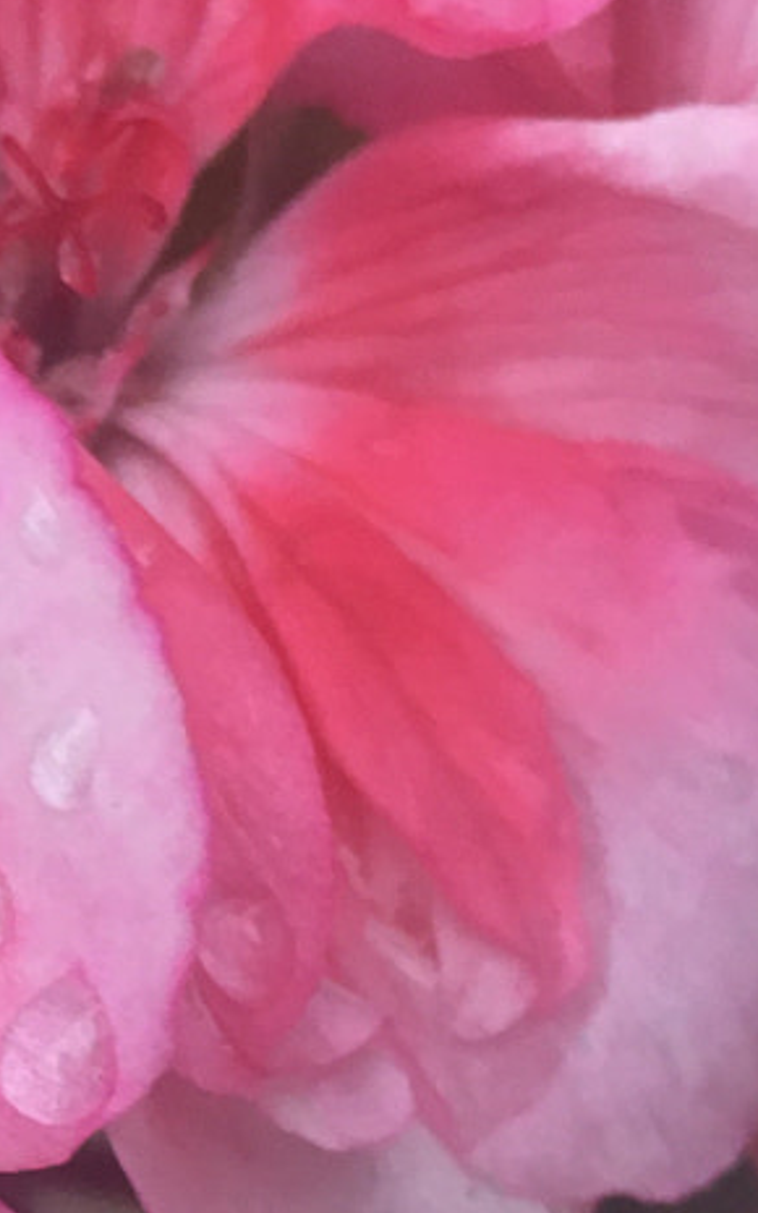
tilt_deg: -57.1
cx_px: -504
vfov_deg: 19.3
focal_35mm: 106
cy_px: 1108
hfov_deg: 11.6
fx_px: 3504
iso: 64
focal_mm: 4.15
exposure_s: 1/30
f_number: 2.2
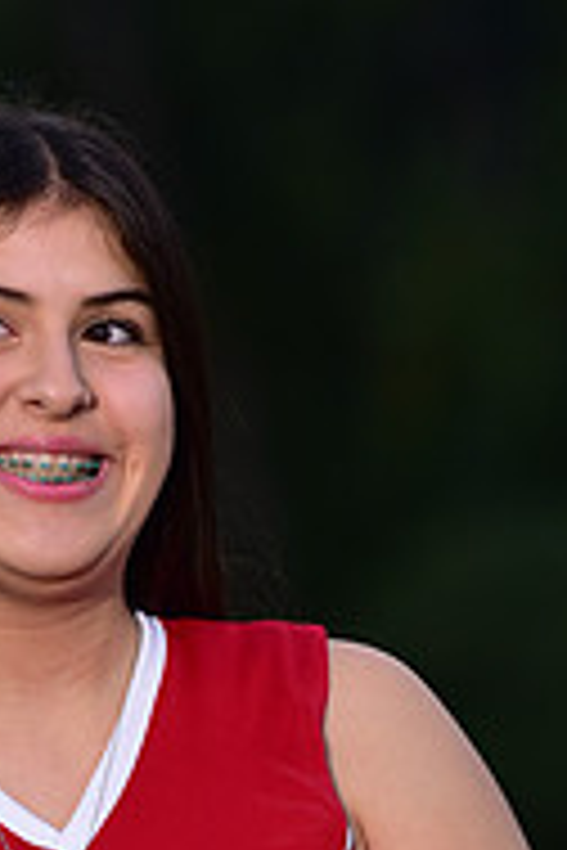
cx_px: 79
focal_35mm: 614
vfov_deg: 3.4
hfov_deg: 2.2
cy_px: 976
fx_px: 14505
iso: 640
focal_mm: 200
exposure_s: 1/250
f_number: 4.5
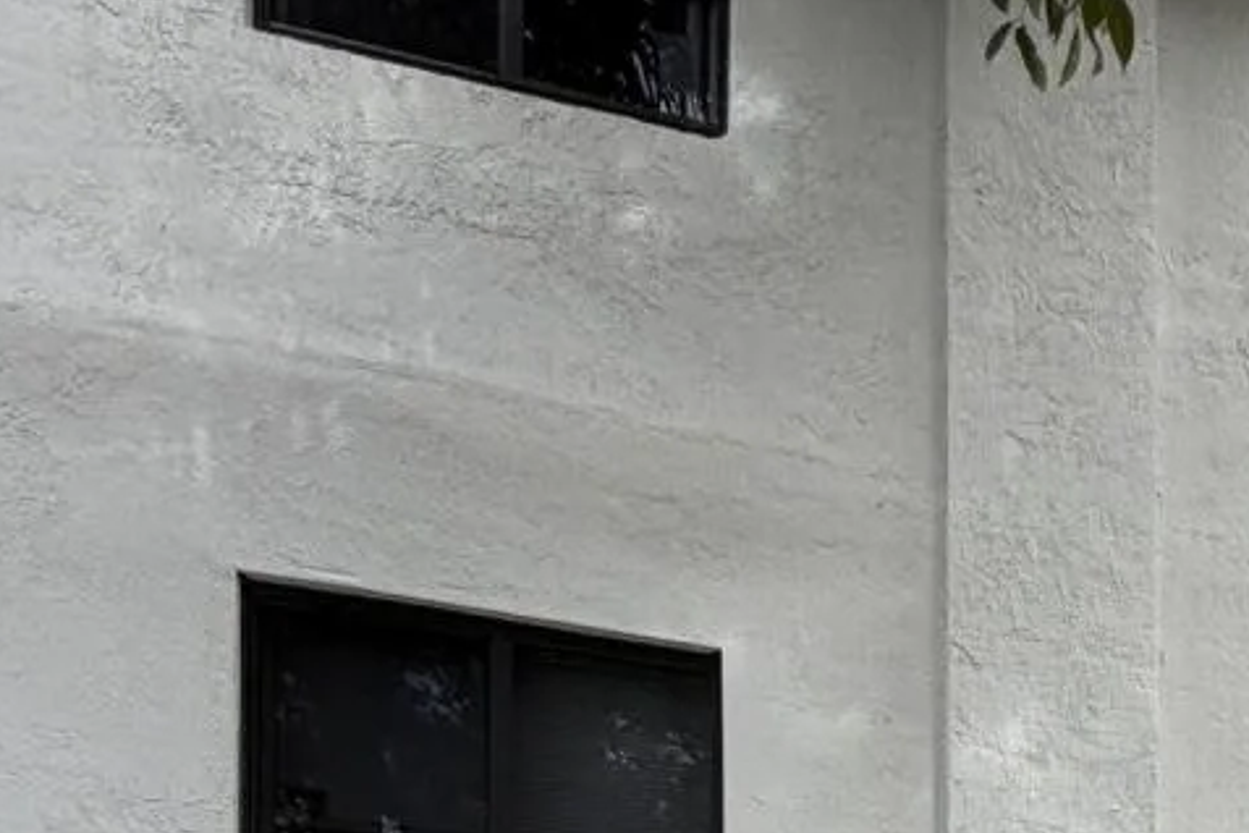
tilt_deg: +1.1
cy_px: 1653
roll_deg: -0.2
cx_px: 1749
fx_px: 2116
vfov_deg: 16.8
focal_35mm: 61
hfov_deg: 26.3
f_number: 2.2
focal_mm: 2.22
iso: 40
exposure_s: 1/540
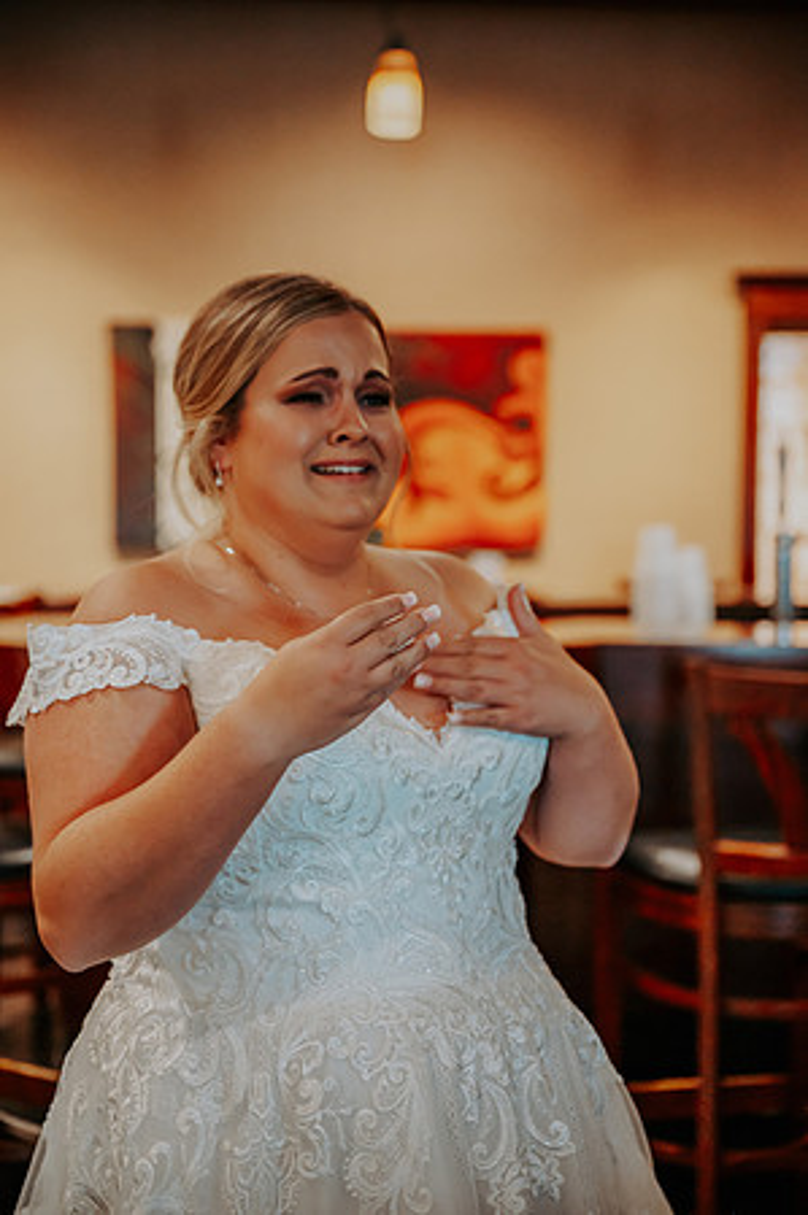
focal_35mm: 60
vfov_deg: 33.4
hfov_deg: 22.6
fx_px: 2025
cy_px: 608
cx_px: 404
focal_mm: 60
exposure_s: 1/200
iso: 2000
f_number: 2.8
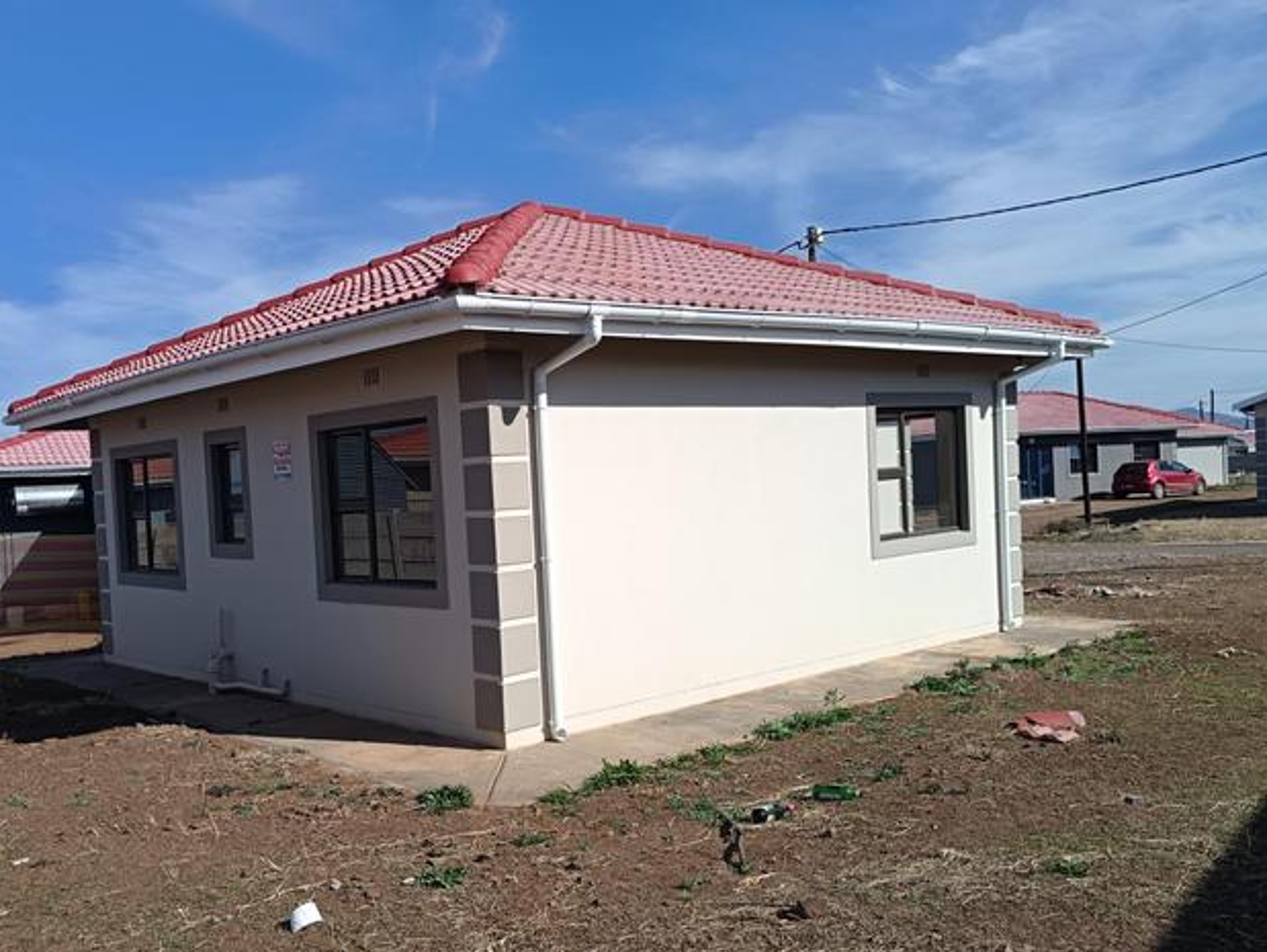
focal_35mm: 31
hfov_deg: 58.1
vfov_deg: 45.4
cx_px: 536
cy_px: 516
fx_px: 1135
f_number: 1.75
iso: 100
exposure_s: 1/593
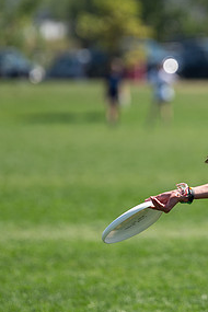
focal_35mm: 608
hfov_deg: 2.3
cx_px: 244
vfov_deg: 3.4
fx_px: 5269
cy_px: 83
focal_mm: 200
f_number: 2.8
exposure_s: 1/3200
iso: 125
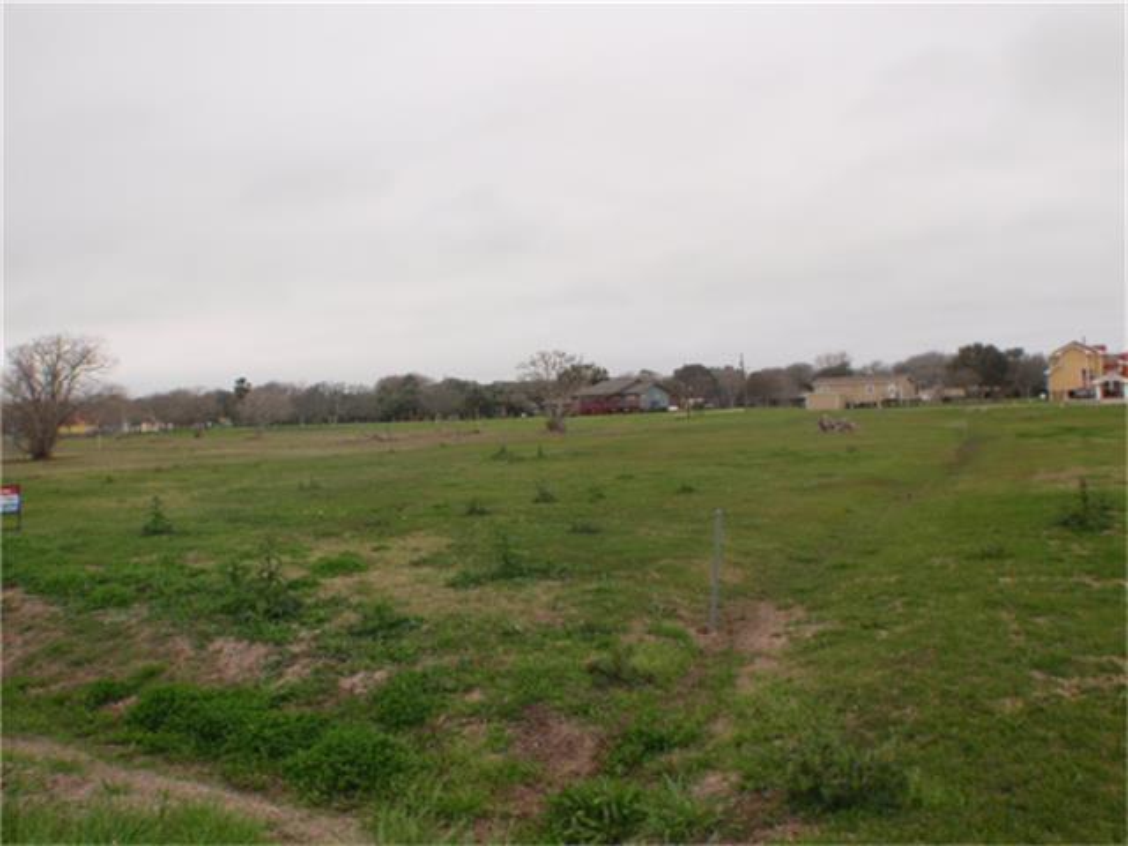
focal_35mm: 28
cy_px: 423
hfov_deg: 63.4
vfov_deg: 49.7
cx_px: 564
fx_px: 912
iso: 64
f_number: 3.5
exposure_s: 1/50
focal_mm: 5
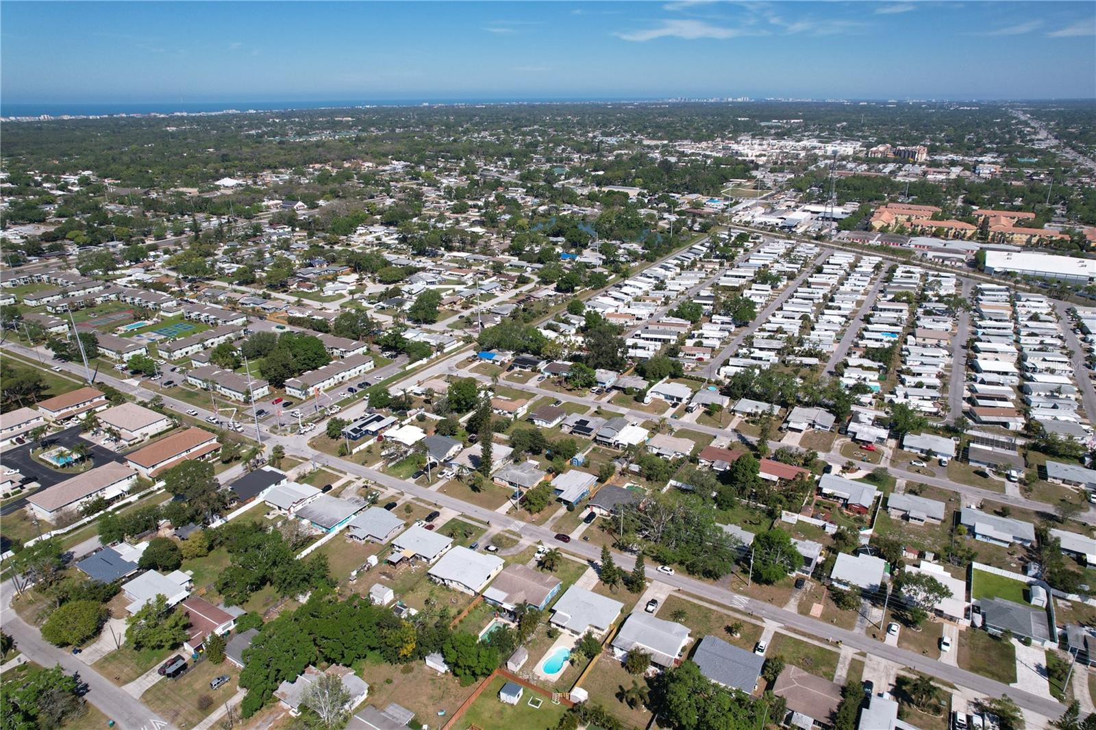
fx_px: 670
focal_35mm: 22
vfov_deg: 57.2
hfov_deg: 78.6
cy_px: 365
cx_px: 548
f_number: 2.8
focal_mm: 8.38
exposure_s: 1/640
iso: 100
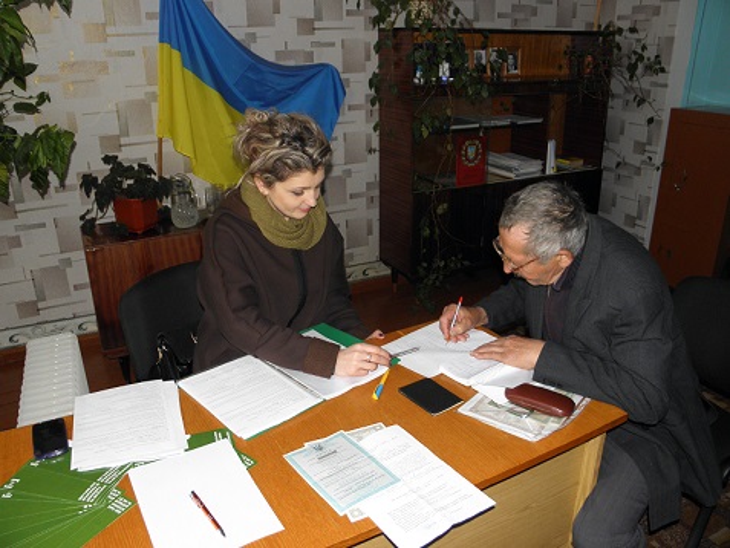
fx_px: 591
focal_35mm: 28
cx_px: 365
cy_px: 274
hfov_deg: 63.4
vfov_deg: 49.8
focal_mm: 5
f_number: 3.5
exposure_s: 1/30
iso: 125
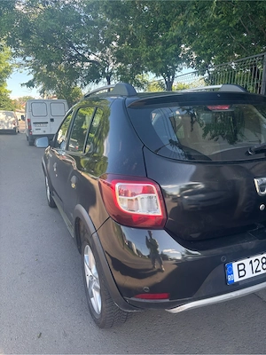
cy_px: 178
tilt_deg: -11.9
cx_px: 133
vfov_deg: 67.3
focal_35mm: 26
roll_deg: -1.0
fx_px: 266
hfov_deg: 53.1
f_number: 1.6
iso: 50
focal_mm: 5.96
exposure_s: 1/278
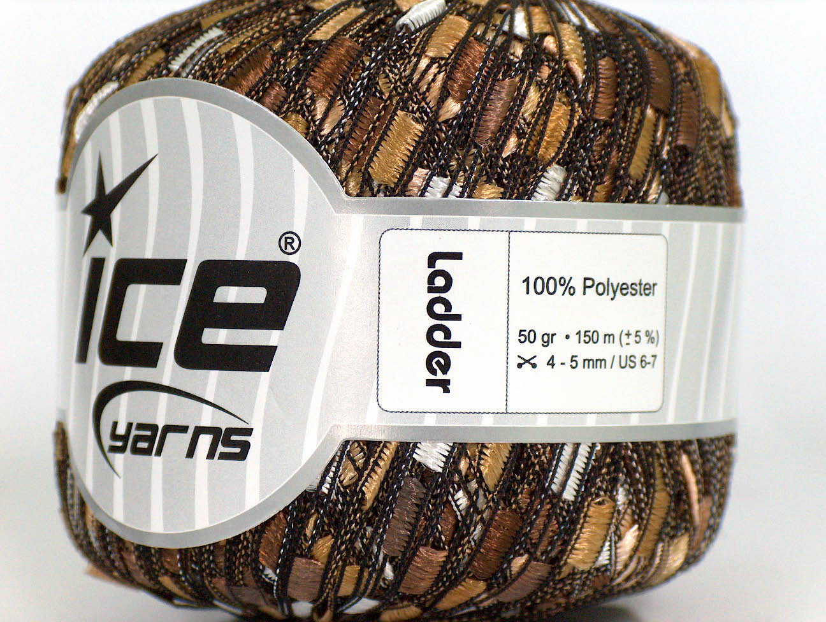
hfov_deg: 14.5
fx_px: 3250
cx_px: 413
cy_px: 311
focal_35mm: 136
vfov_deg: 10.9
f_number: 3
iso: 200
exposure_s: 1/22.2
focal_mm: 27.85
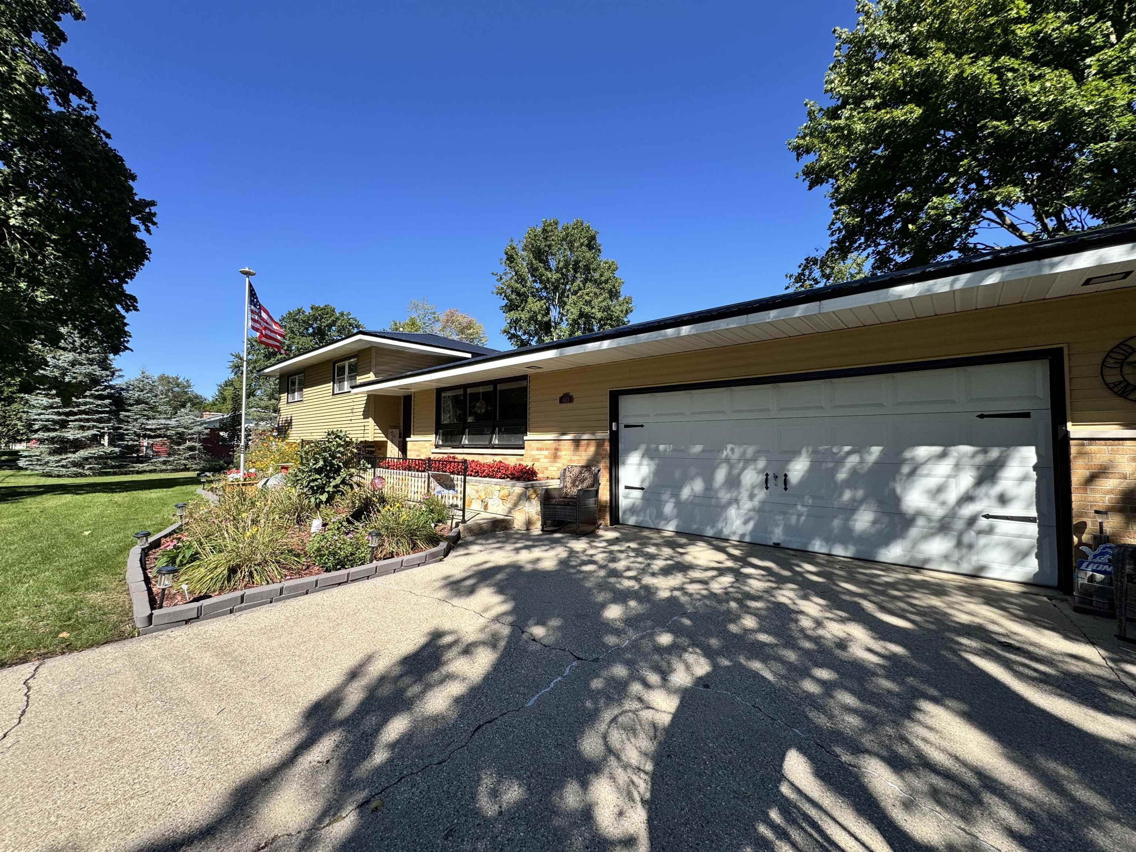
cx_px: 568
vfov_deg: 85.7
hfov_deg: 102.1
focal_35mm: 14
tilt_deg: +1.7
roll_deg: -0.2
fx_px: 459
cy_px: 426
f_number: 2.2
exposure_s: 1/1160
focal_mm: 2.22
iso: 40
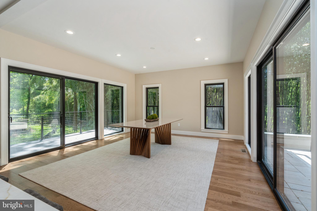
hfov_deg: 96.7
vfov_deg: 73.7
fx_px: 141
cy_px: 106
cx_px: 158
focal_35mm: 16
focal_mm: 16
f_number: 11
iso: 200
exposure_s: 1/15
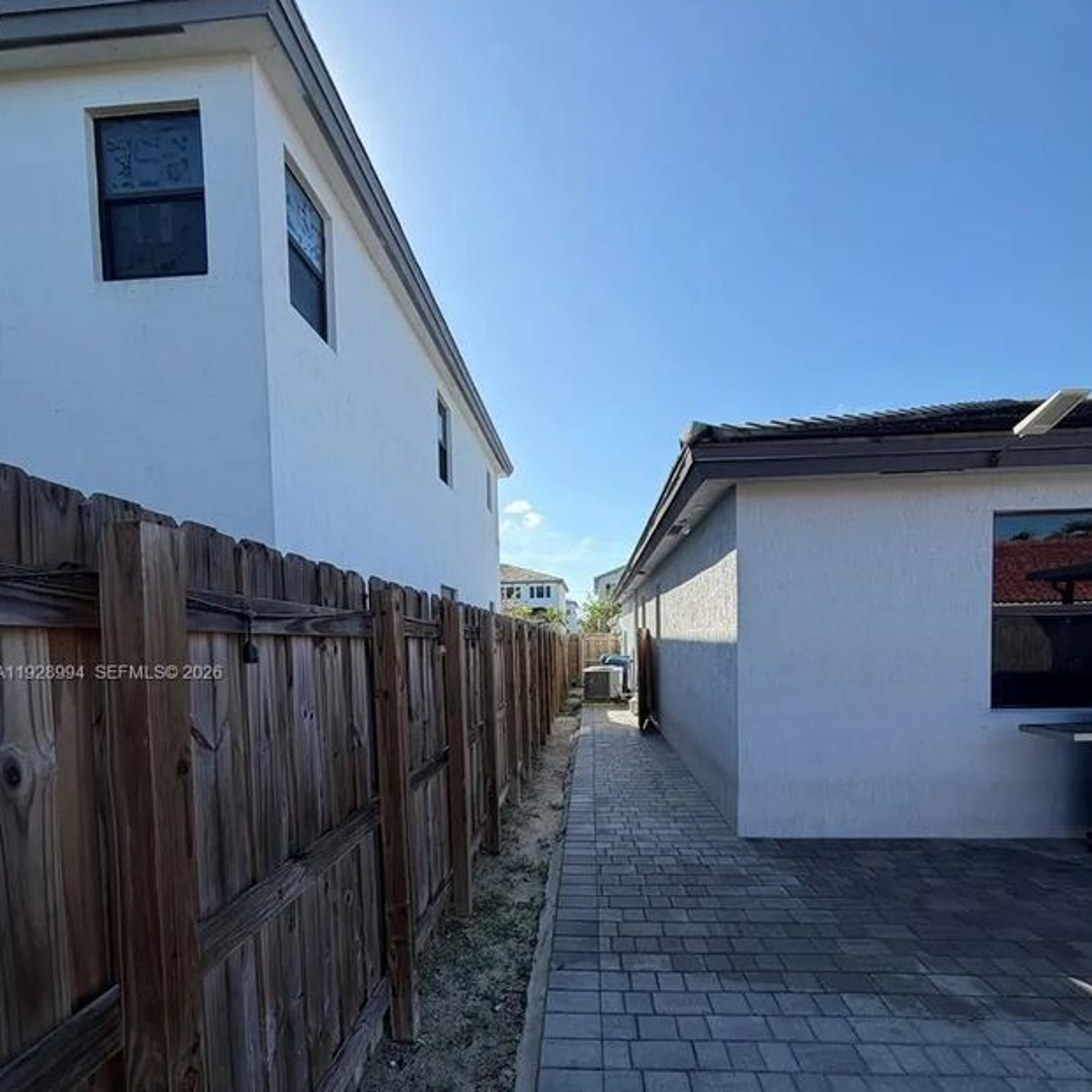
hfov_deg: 84.0
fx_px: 607
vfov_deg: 82.6
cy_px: 674
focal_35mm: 17
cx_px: 554
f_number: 2.2
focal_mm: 2.22
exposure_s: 1/770
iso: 32
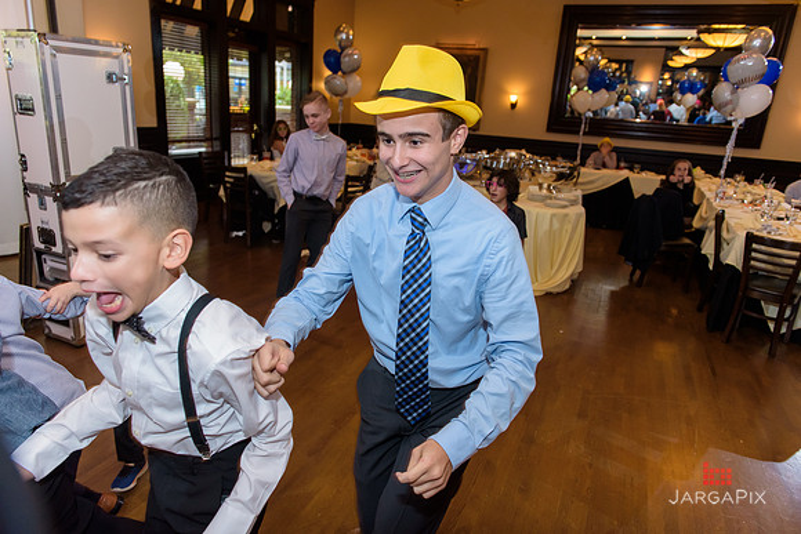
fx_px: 534
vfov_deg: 53.2
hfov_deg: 73.7
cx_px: 400
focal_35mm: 24
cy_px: 267
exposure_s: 1/125
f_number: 3.2
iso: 1600
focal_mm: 24
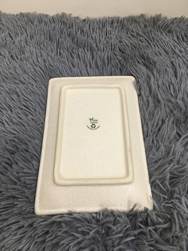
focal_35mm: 29
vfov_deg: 61.7
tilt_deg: -60.9
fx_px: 210
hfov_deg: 48.2
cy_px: 126
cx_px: 94
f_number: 2.2
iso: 80
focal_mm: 4.15
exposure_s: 1/33
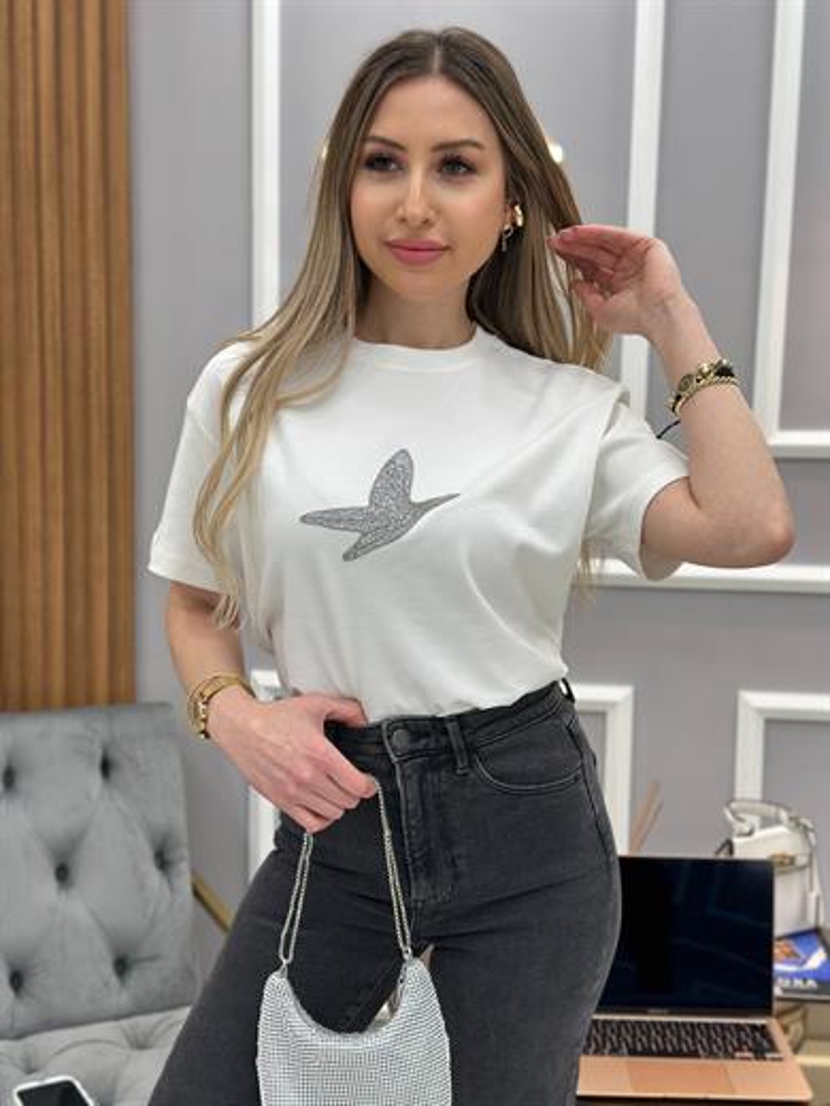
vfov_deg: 39.7
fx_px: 1535
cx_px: 415
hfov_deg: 30.3
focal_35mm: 48
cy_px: 553
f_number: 1.78
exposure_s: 1/100
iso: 80
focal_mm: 6.86
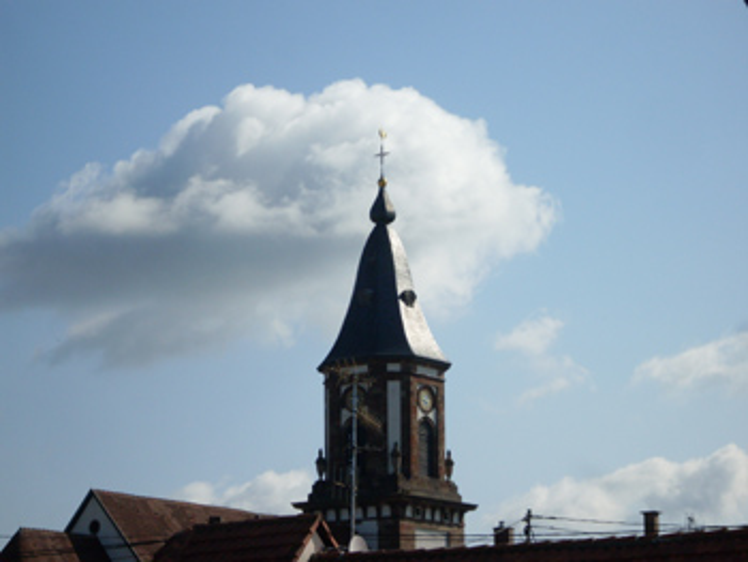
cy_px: 281
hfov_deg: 17.3
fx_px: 2465
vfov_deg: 13.0
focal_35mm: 114
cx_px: 374
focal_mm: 18.9
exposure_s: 1/1000
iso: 80
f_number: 5.2
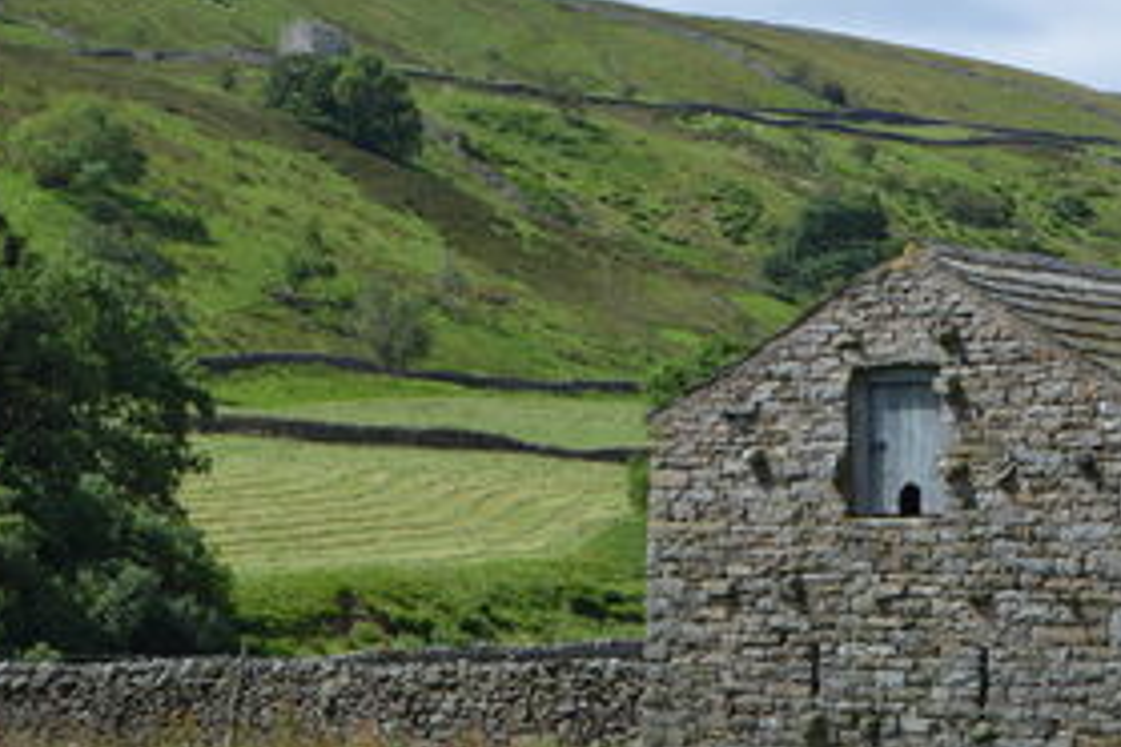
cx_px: 775
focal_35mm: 142
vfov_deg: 9.7
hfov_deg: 14.4
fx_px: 4417
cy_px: 396
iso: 200
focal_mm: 55
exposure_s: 1/60
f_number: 18
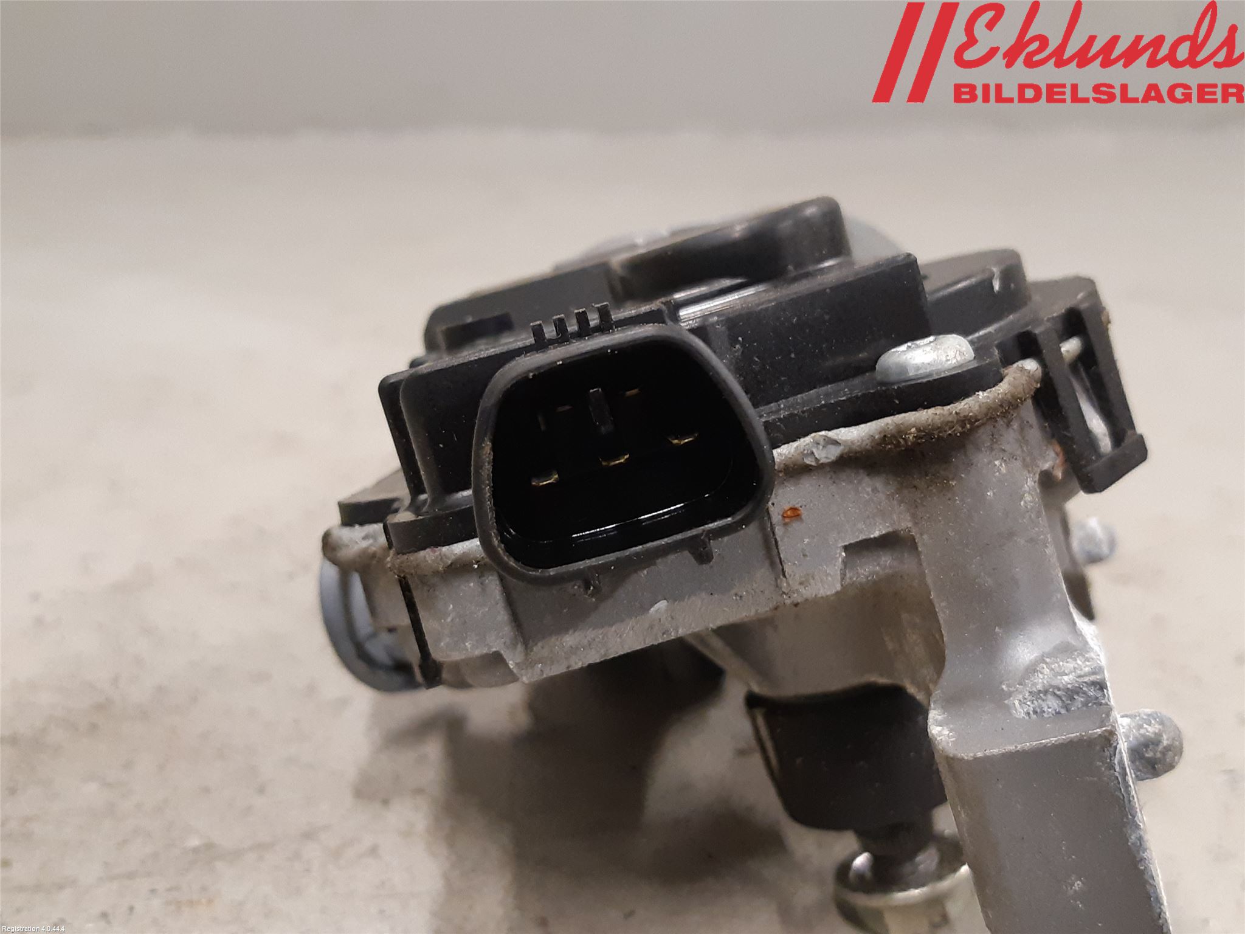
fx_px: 935
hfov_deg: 67.3
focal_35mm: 26
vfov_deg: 53.1
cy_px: 467
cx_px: 622
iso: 200
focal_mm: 3.93
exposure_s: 1/50
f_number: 1.7
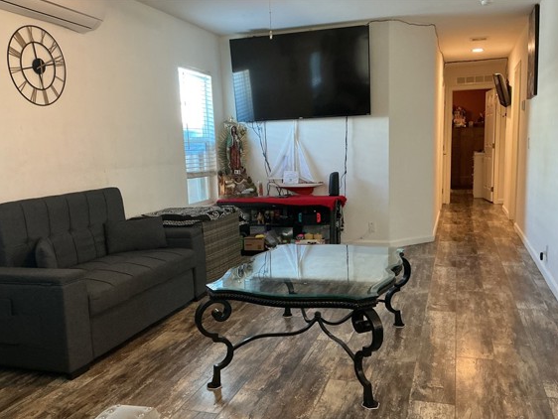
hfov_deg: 55.3
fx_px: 532
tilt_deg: -9.9
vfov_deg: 42.9
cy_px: 236
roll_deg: +2.7
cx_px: 285
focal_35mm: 33
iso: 200
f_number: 1.8
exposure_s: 1/60
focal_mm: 3
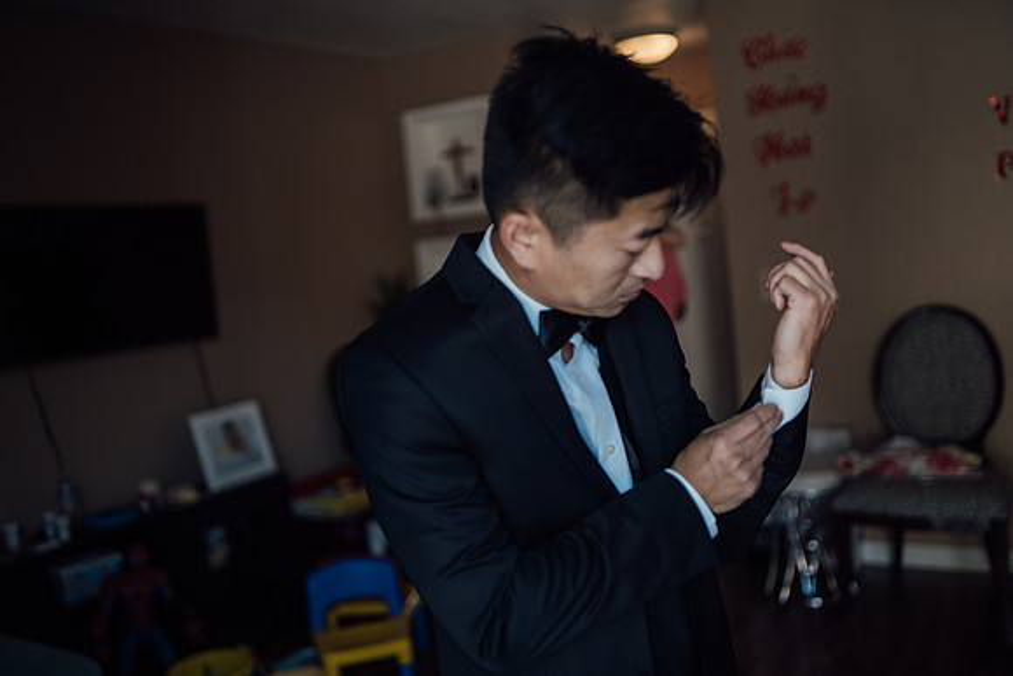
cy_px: 338
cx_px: 506
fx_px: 985
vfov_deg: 37.9
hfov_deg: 54.4
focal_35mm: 35
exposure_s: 1/640
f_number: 1.4
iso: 320
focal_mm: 35
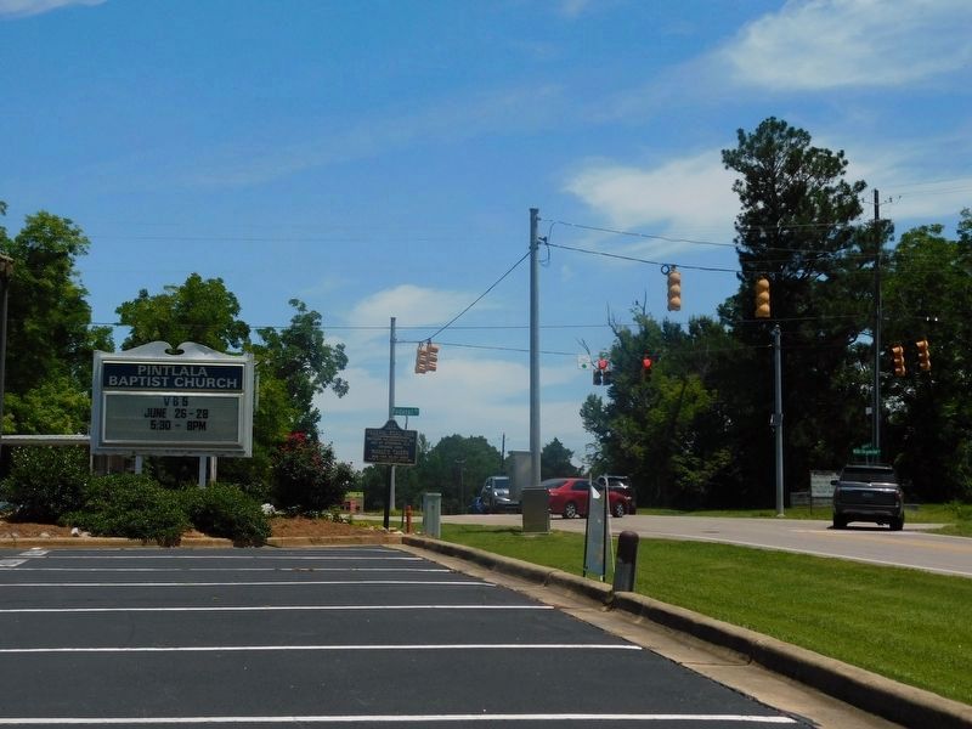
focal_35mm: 59
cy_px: 364
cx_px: 486
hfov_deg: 32.7
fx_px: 1657
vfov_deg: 24.8
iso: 125
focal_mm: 10.4
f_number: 8
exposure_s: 1/500
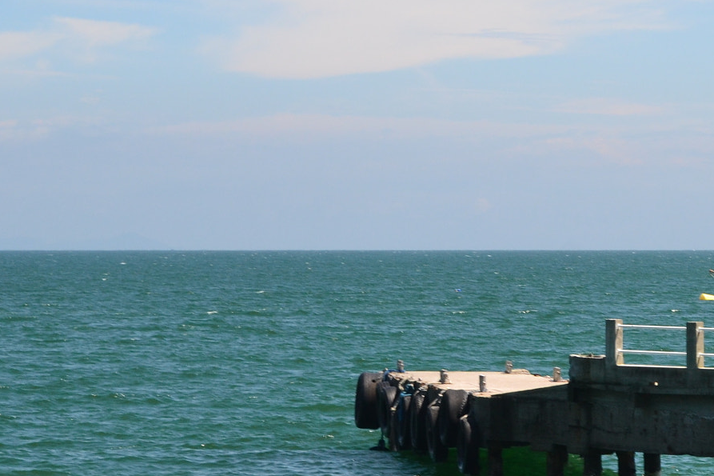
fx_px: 3750
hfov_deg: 10.8
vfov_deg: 7.3
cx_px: 731
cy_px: 250
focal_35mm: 189
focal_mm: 55
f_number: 10
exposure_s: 1/200
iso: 400
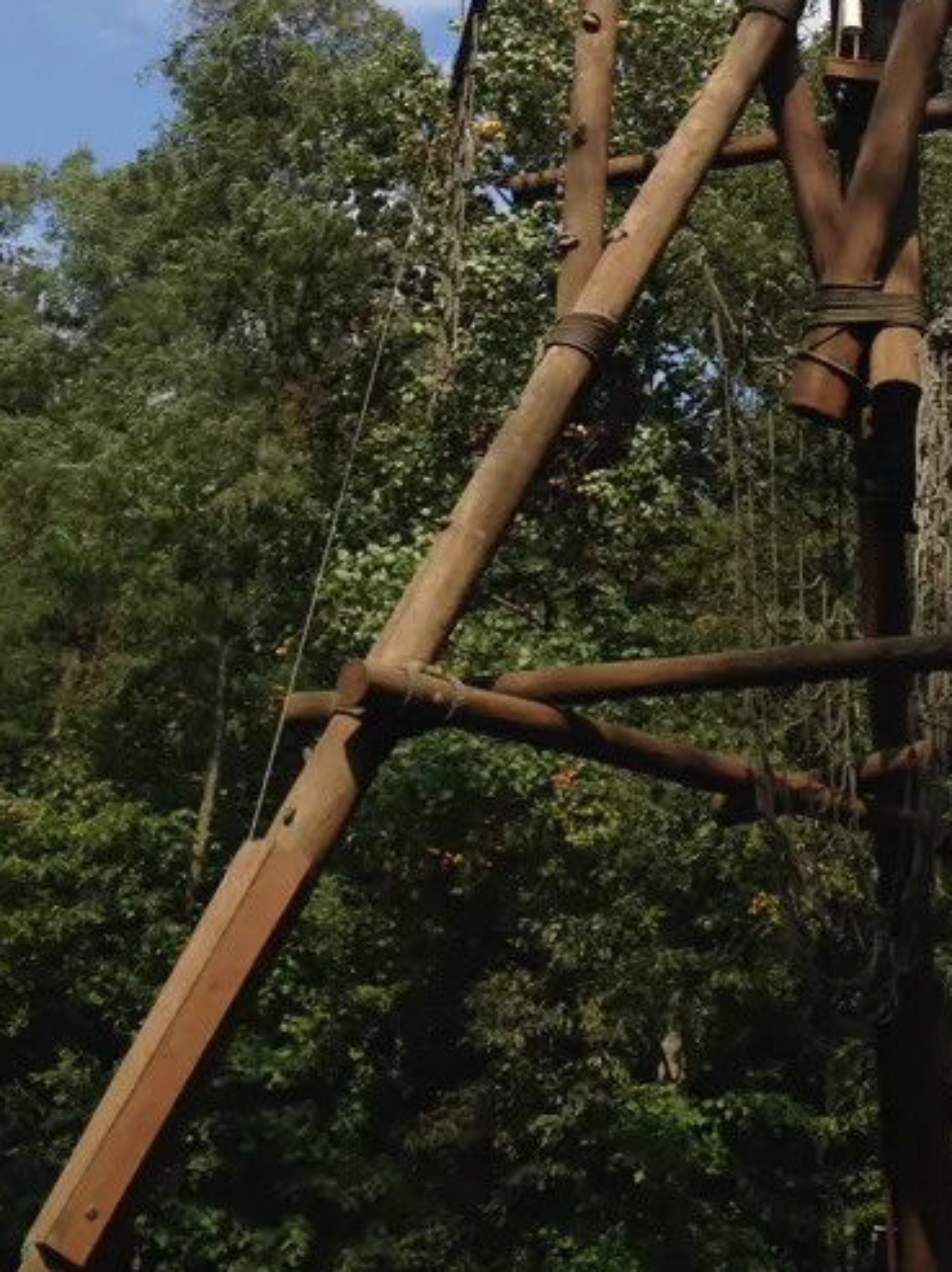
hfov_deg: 21.7
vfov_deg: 28.2
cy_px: 201
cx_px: 689
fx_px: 2460
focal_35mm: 67
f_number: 2.4
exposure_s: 1/1595
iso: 50
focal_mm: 4.12
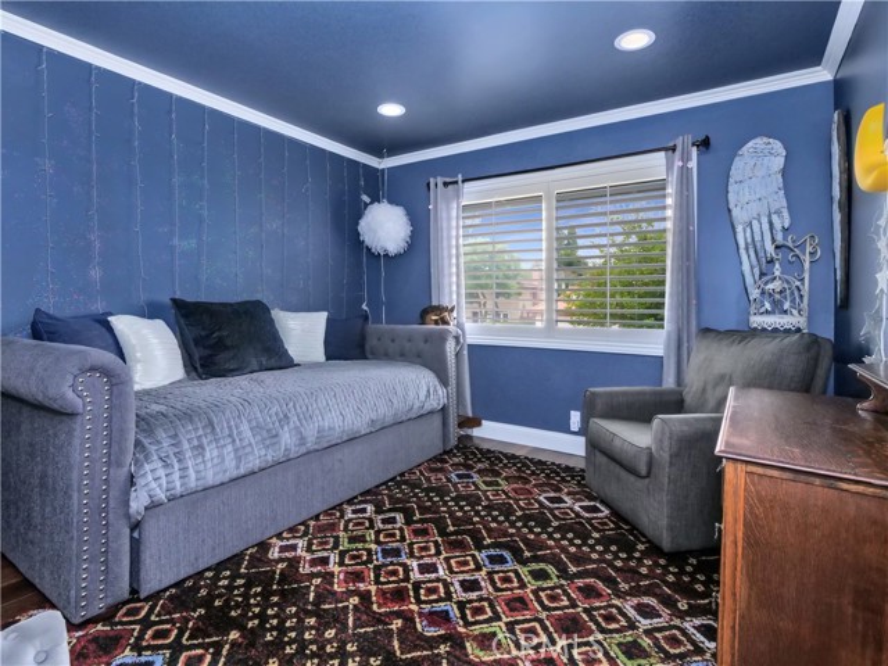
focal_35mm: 18
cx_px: 444
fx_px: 462
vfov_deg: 71.6
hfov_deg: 87.8
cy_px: 333
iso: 1600
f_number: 8
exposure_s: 1/25
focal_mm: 9
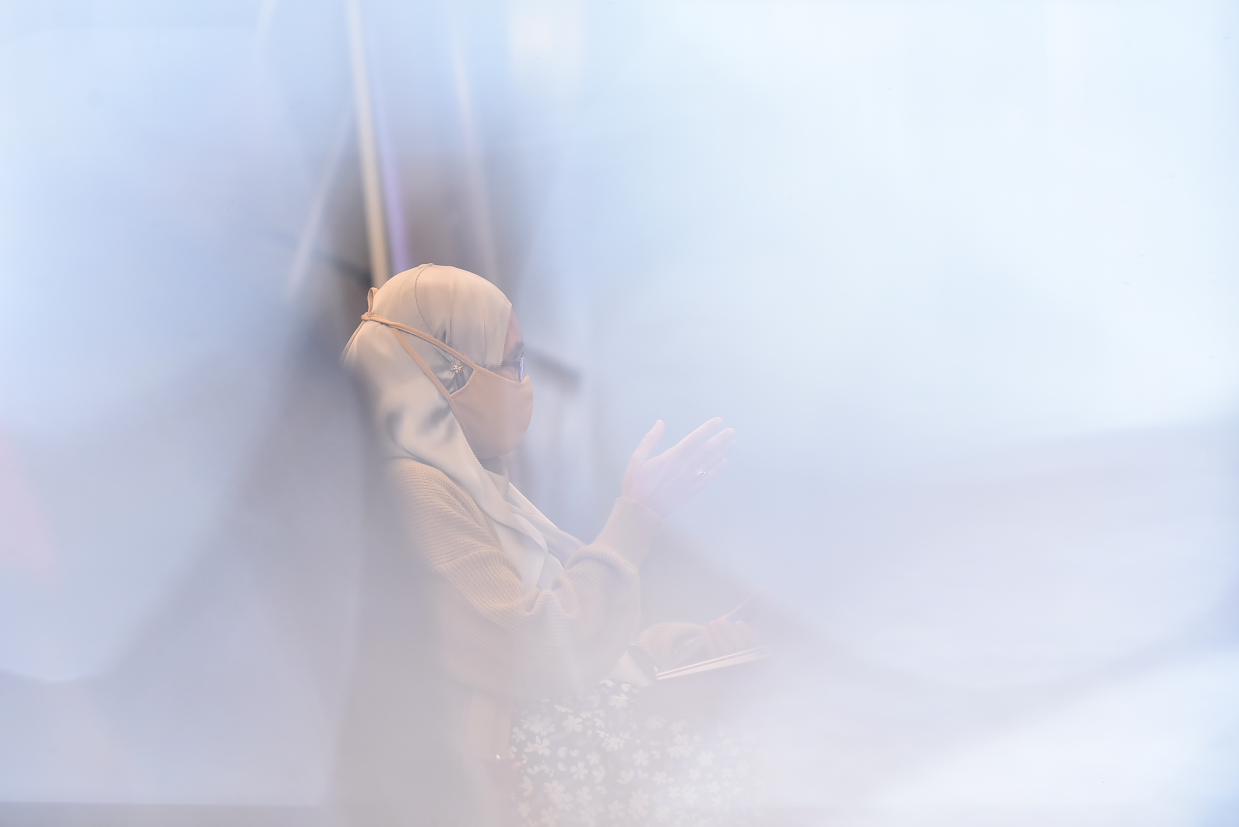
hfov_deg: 10.3
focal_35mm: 200
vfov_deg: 6.9
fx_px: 6886
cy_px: 414
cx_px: 620
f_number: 2.8
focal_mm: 200
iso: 1600
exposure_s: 1/160
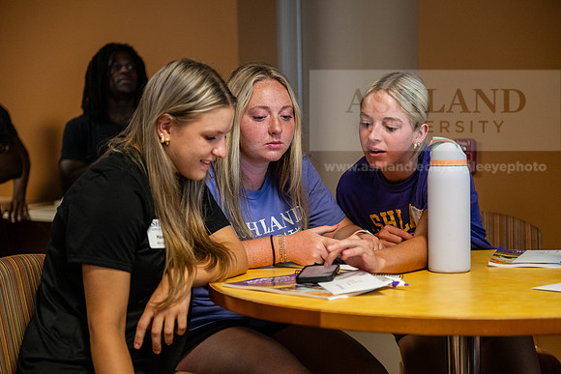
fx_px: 1091
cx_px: 280
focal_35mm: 70
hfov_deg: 28.8
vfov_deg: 19.5
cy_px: 187
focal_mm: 70
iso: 2000
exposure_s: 1/200
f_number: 3.2
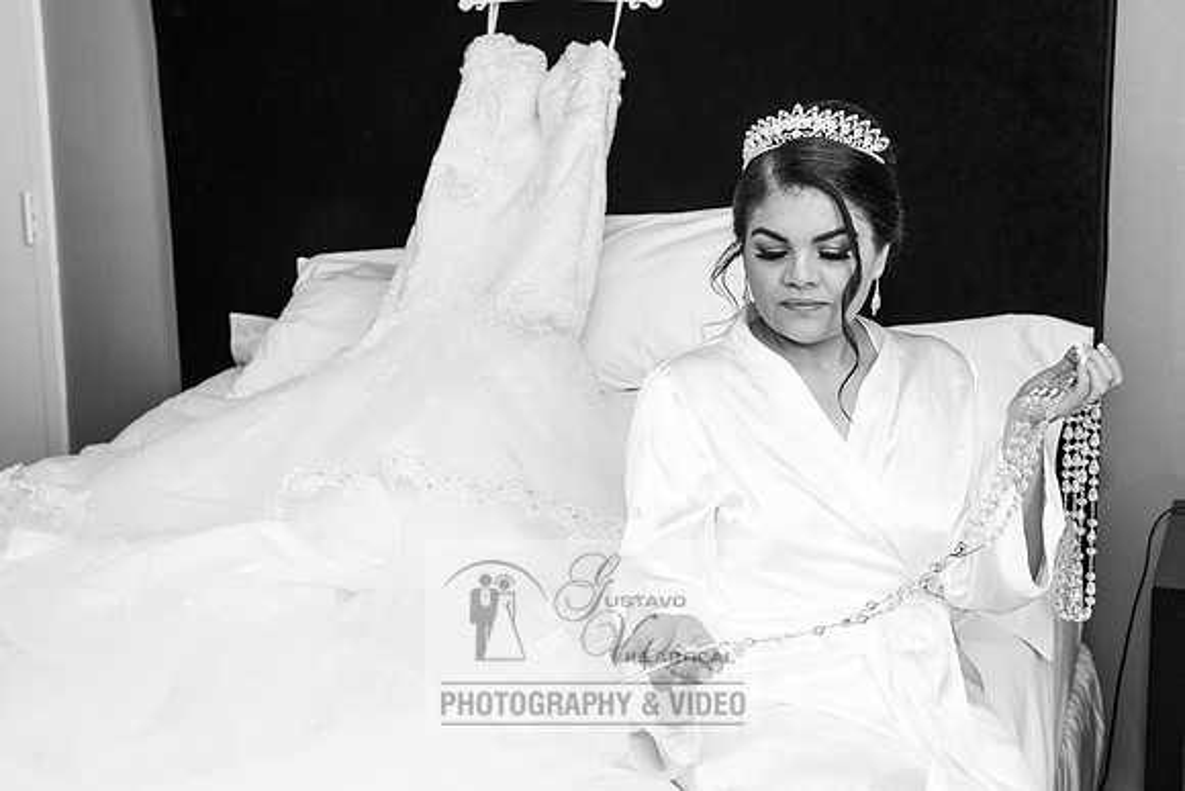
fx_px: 1619
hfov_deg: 40.2
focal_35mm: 49
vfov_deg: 27.4
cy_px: 361
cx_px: 561
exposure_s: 1/125
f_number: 4
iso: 320
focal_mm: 38
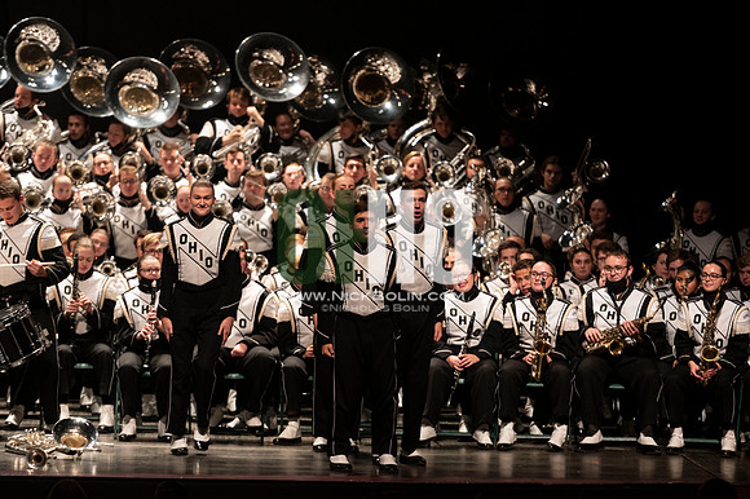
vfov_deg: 6.9
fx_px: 4164
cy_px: 250
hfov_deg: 10.3
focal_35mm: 200
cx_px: 375
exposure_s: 1/500
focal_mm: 200
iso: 2500
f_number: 2.8
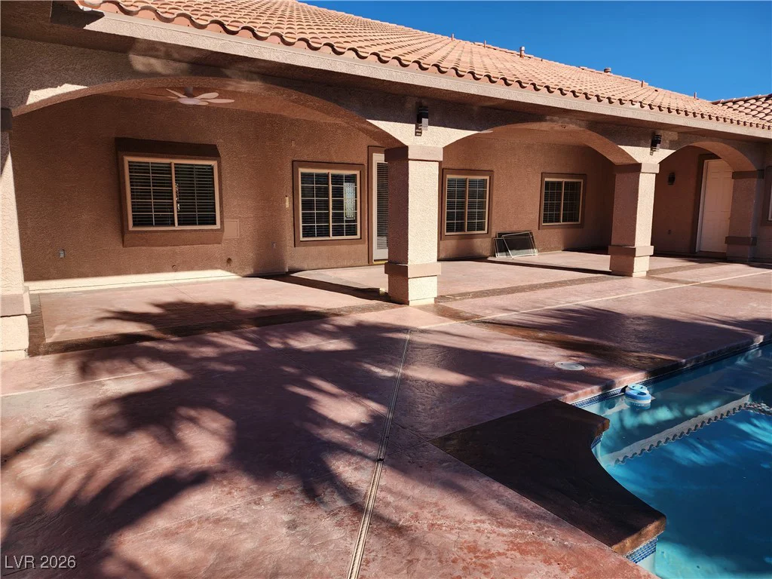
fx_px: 513
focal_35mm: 23
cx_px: 386
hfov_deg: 73.9
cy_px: 290
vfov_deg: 58.9
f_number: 1.8
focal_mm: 6.4
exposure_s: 1/728
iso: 12
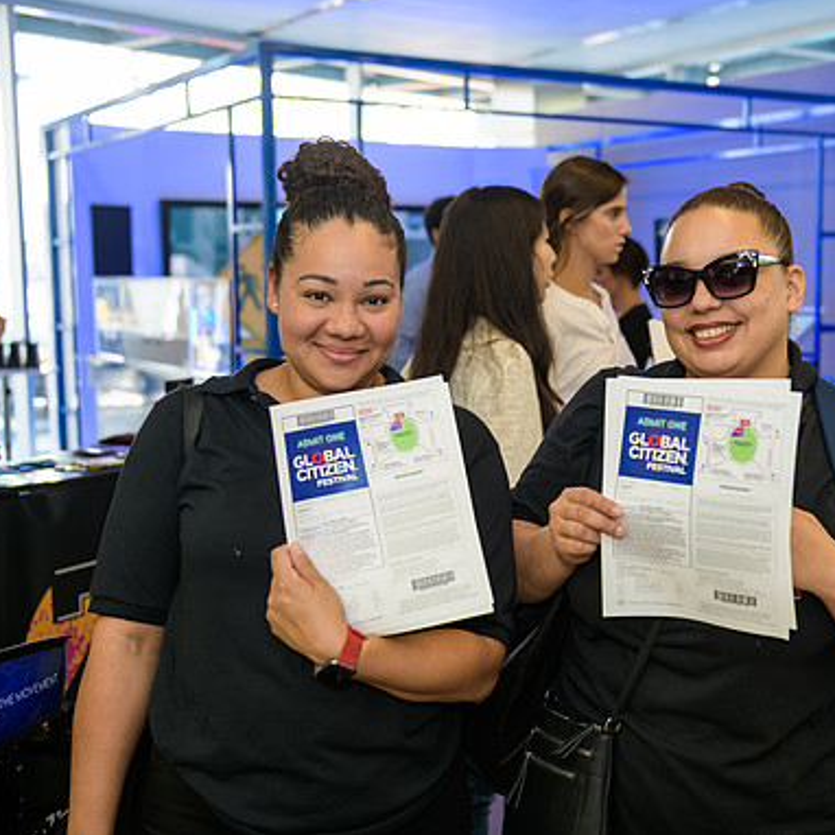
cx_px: 549
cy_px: 414
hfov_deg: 34.4
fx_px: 1337
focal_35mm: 49
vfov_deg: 34.7
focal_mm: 38
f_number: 3.2
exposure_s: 1/125
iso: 400
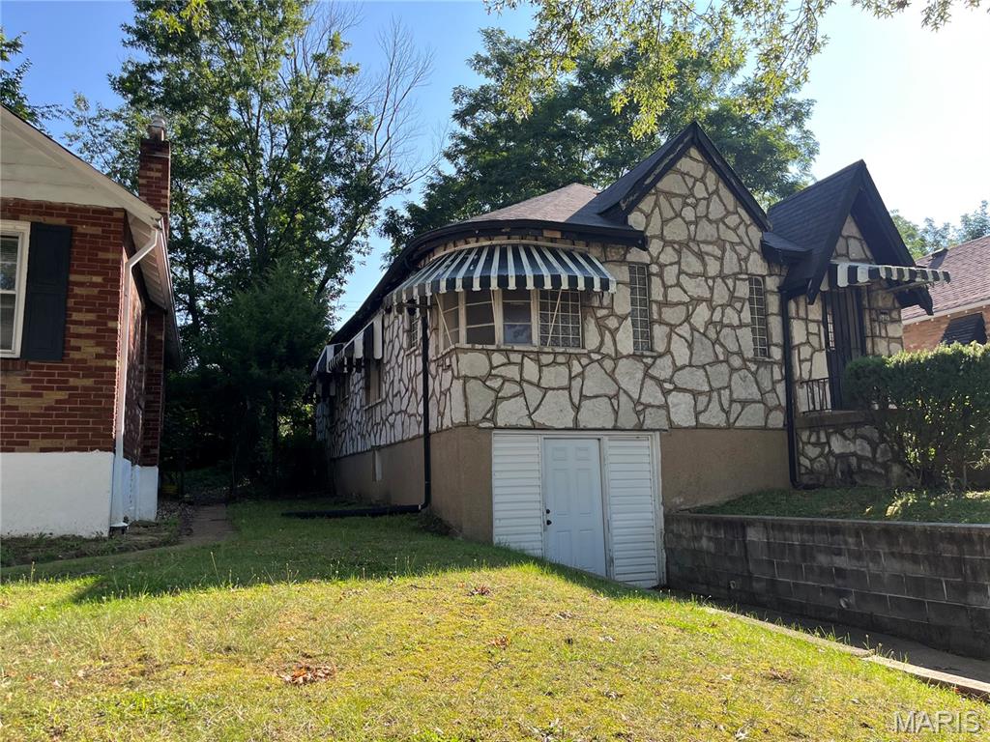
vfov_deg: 53.1
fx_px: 744
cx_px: 495
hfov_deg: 67.3
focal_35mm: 26
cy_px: 371
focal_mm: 5.1
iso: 50
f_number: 1.6
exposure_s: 1/746
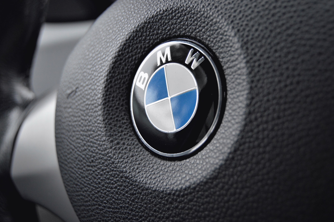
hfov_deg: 41.1
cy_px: 97
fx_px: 445
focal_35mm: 48
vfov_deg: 28.0
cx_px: 169
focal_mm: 28
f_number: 4
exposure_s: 1/50
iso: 800
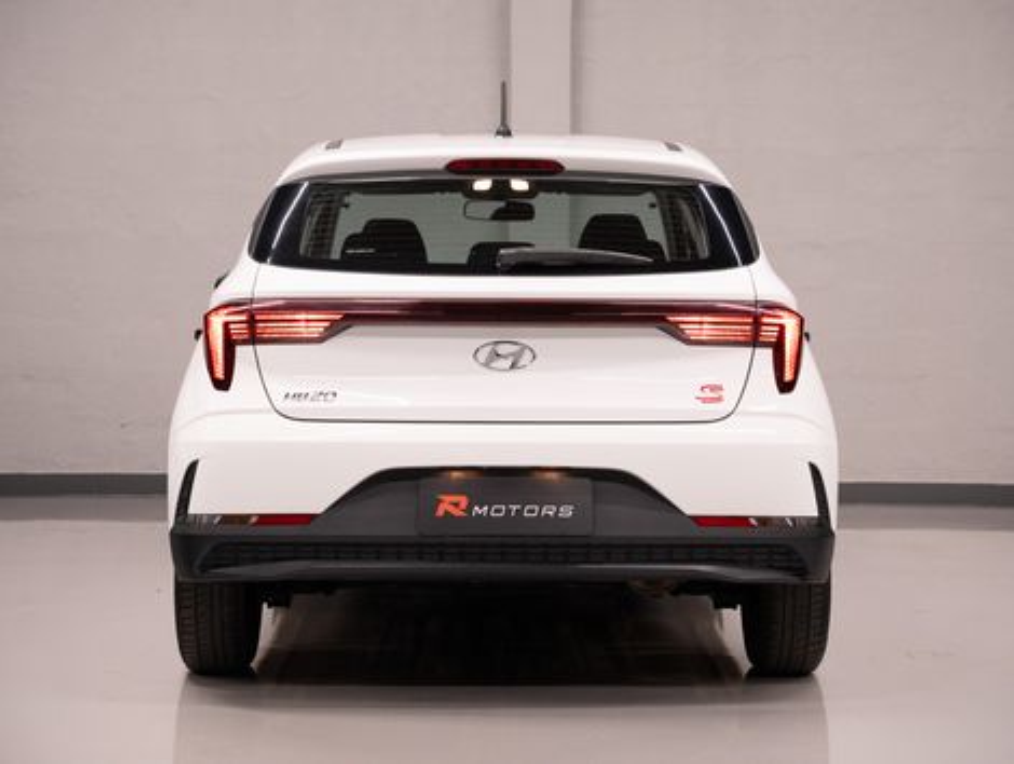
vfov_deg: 19.5
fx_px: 2223
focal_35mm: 76
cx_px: 507
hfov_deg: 25.7
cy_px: 382
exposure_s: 1/100
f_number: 4
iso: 3200
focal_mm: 70
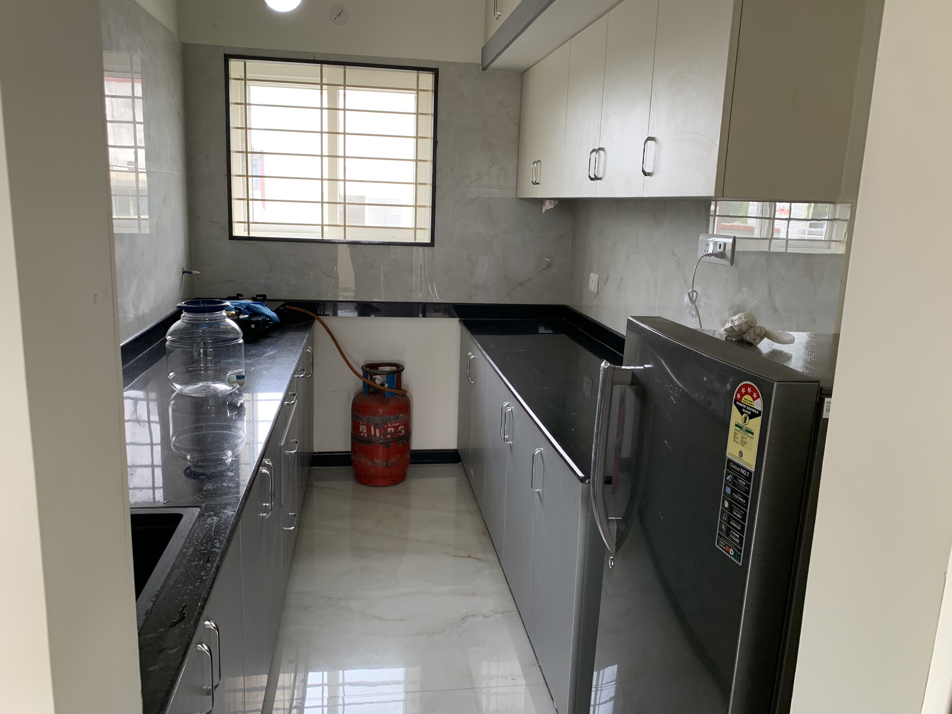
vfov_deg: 53.1
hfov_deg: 67.3
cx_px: 476
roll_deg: -2.7
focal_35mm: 26
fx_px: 715
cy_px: 357
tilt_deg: -11.8
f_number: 1.8
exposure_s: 1/49
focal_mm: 4.25
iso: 50
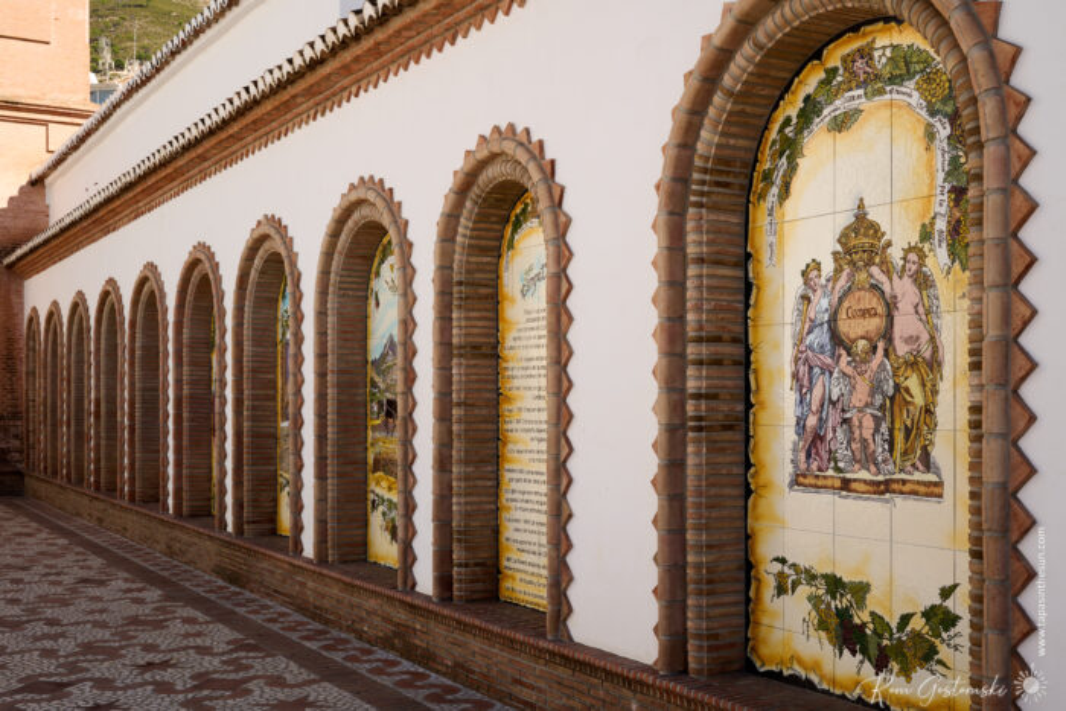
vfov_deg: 33.4
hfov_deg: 48.4
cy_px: 356
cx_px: 533
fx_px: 1185
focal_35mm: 40
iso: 100
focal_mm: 40
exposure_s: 1/160
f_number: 11
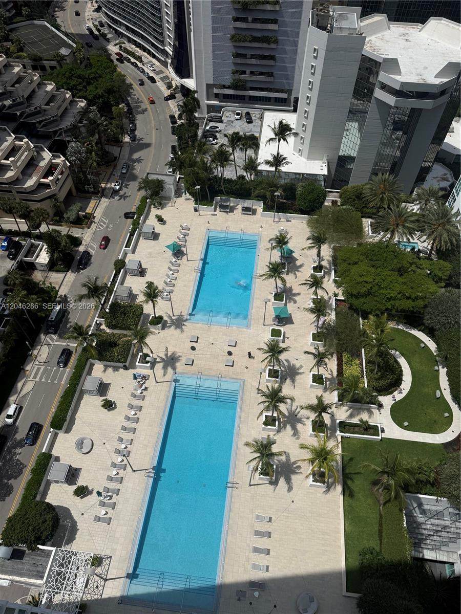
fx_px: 426
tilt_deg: -52.6
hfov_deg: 56.8
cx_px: 230
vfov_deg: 71.6
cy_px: 307
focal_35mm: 24
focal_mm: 6.76
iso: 80
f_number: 1.78
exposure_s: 1/11905
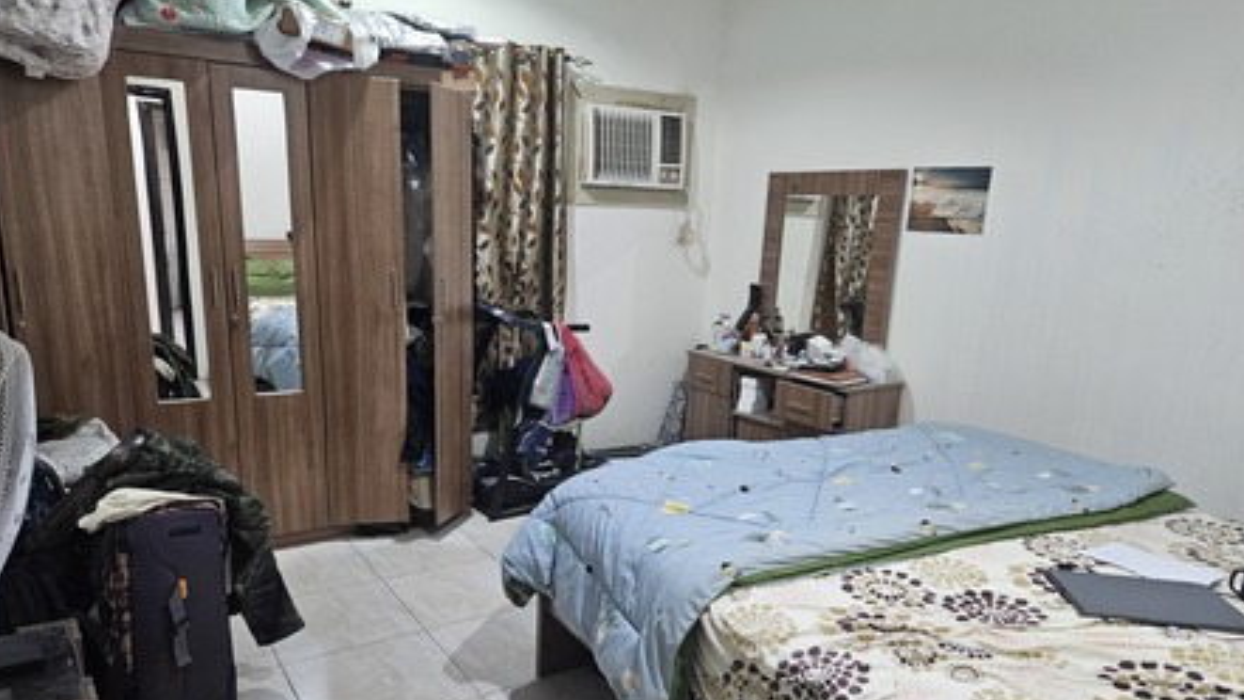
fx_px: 858
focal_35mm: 26
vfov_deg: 44.1
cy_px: 428
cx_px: 633
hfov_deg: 71.9
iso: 320
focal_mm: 5.4
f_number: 1.8
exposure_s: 1/120
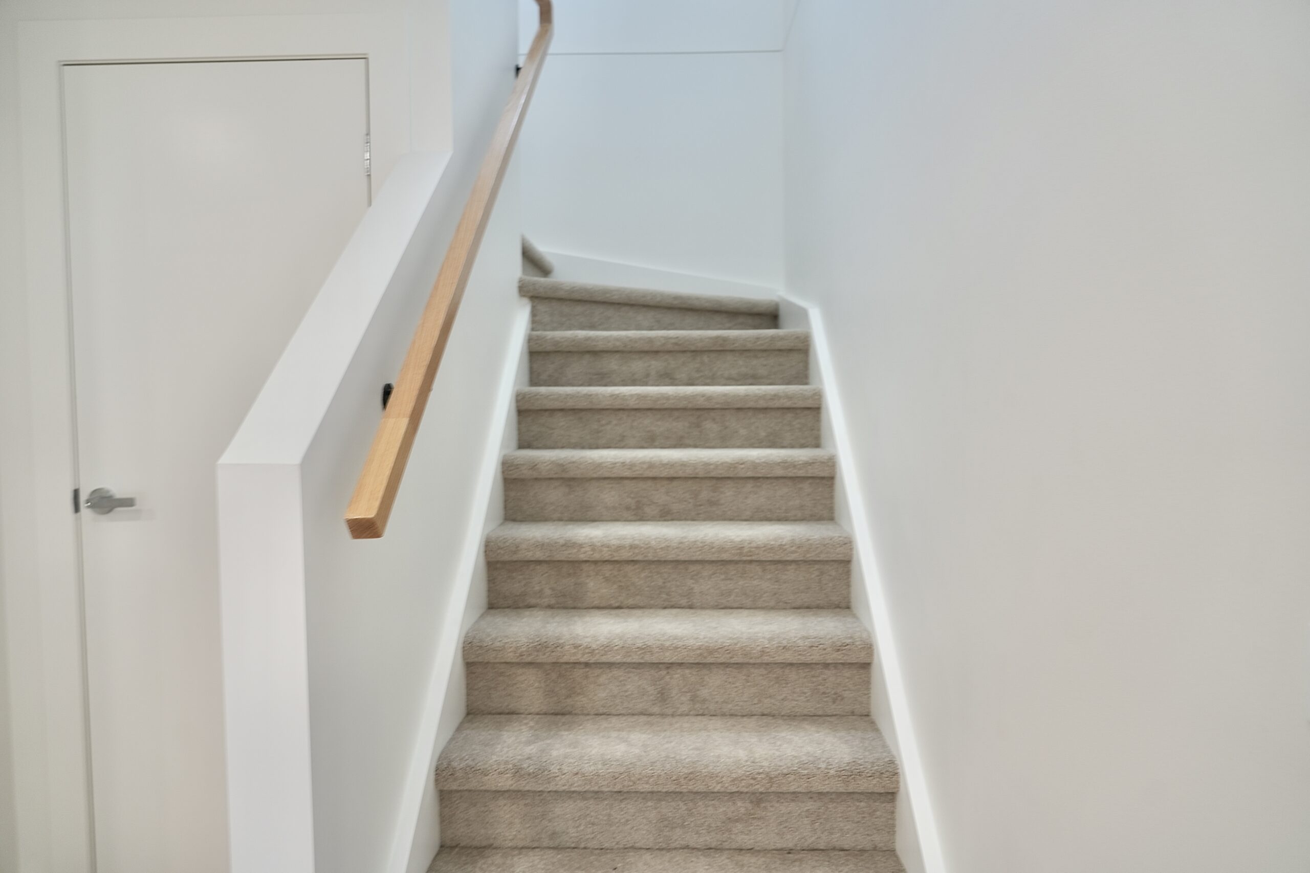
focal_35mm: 24
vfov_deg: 53.1
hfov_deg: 73.8
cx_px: 655
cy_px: 436
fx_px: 873
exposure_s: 1/30
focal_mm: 24
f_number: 4
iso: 250
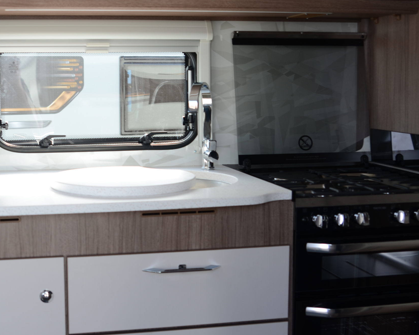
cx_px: 126
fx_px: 645
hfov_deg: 35.5
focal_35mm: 52
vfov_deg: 29.1
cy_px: 141
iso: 100
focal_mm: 24
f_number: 3.2
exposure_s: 1/40
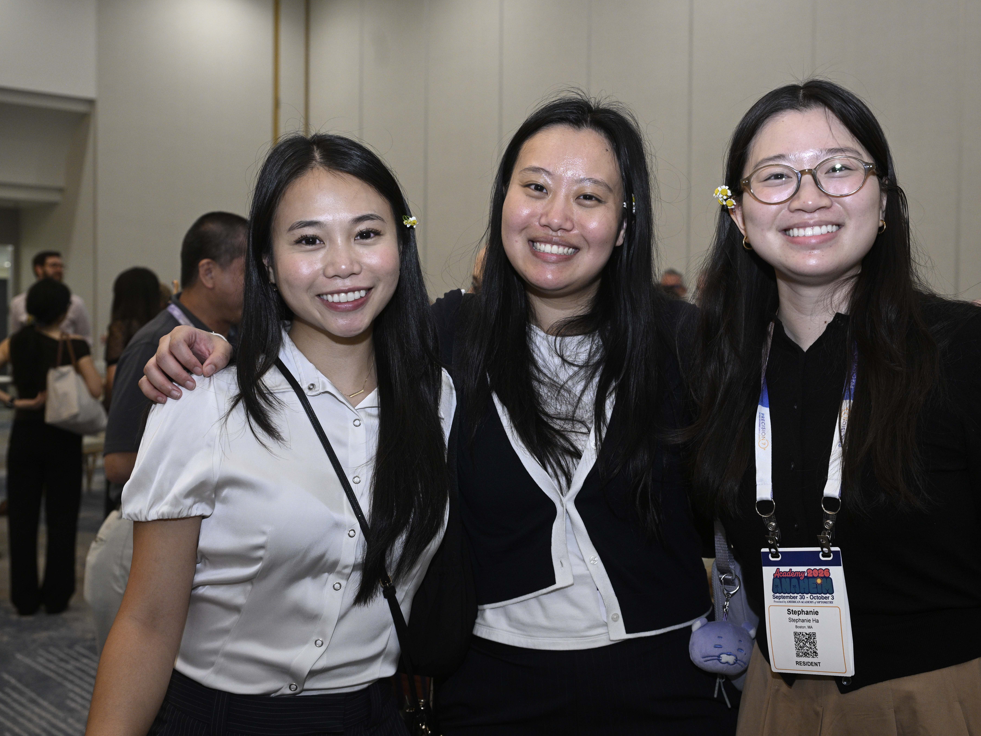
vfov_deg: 33.6
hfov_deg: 43.7
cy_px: 365
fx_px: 1219
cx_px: 562
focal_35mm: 43
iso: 1600
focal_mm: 39
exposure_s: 1/50
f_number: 5
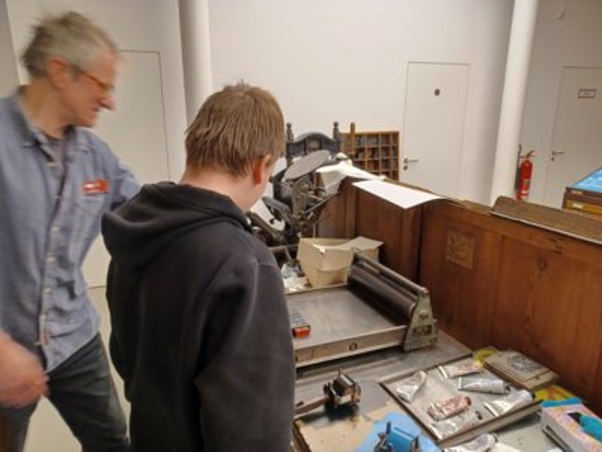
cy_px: 226
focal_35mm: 25
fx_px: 435
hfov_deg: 69.4
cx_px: 301
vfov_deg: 54.9
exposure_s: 1/50
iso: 100
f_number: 1.8
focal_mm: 4.6
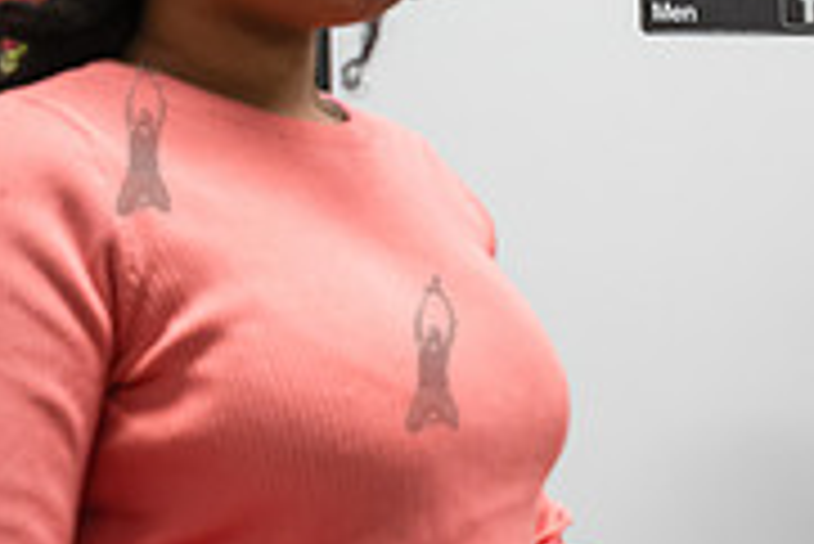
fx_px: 2534
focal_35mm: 112
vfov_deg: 12.2
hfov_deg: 17.3
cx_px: 1007
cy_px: 135
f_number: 4
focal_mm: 35
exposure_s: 1/320
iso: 4000
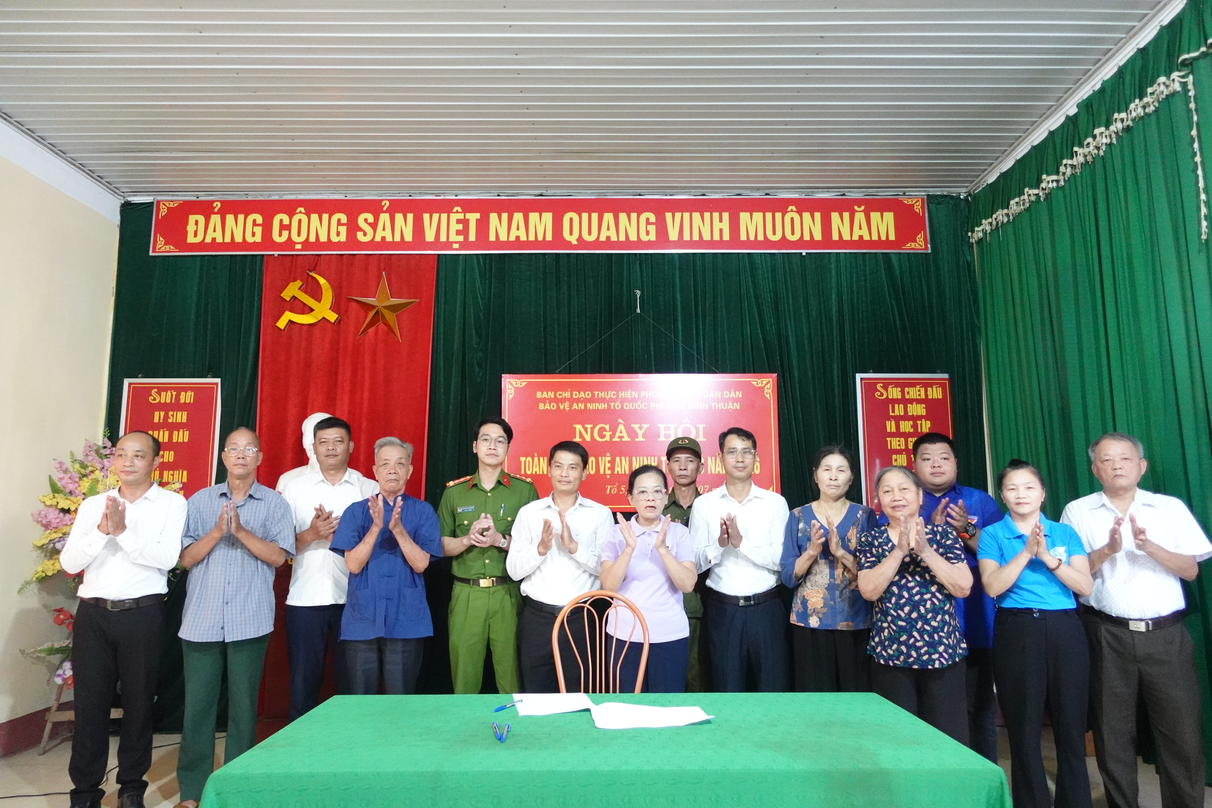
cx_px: 606
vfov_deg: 53.1
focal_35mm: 24
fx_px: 808
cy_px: 404
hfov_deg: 73.7
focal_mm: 9.4
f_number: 2
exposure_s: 1/400
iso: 3200
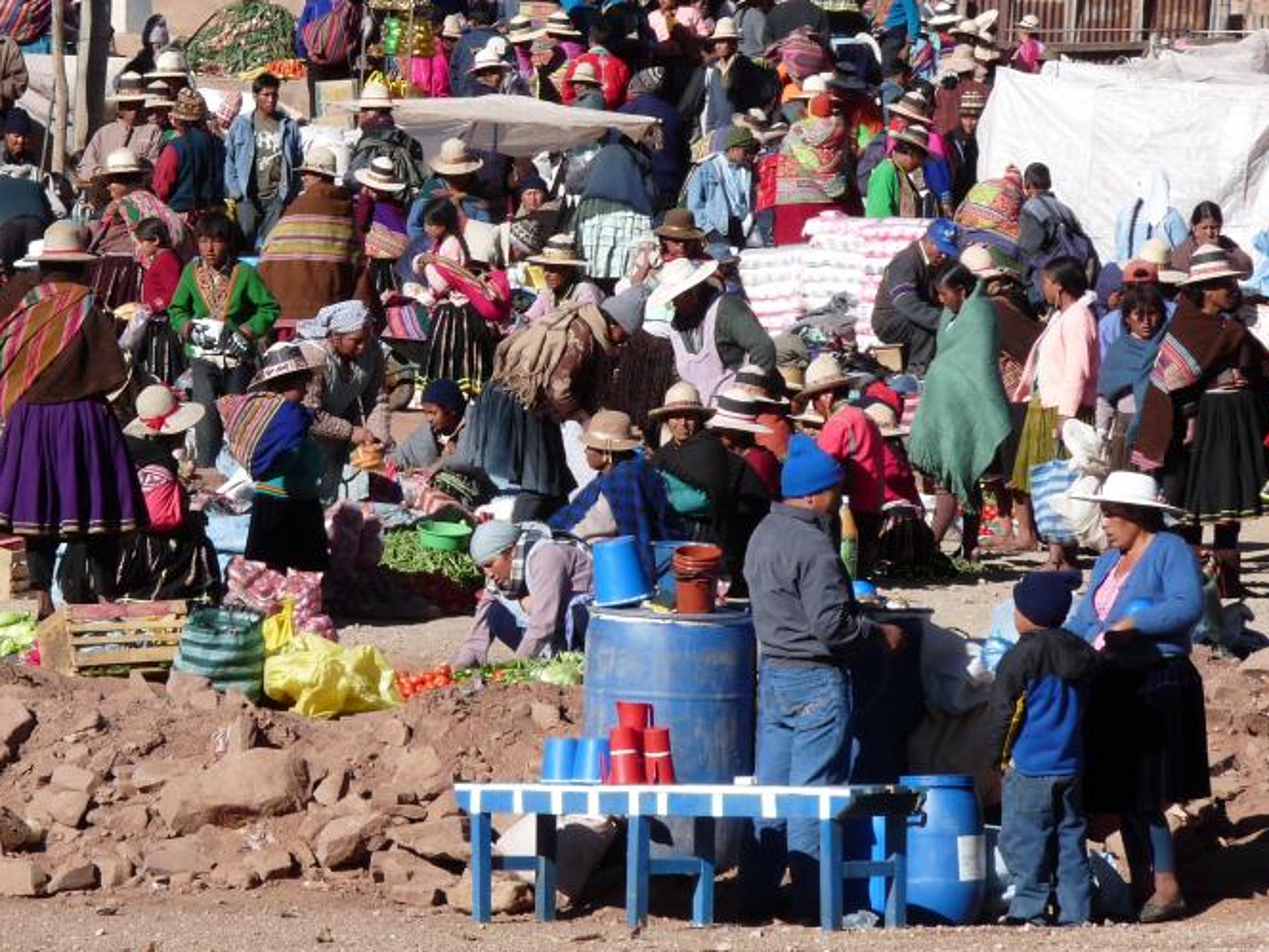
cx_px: 376
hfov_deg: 5.5
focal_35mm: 358
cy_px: 271
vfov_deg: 4.2
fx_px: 13124
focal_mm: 41.2
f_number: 5.6
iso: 100
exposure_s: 1/500
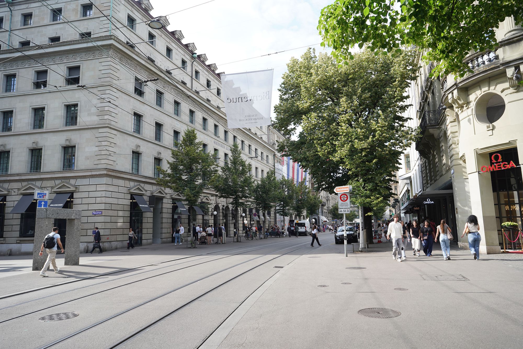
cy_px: 174
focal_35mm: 24
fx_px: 349
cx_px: 262
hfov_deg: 73.7
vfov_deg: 53.1
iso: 100
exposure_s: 1/100
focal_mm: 24
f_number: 8
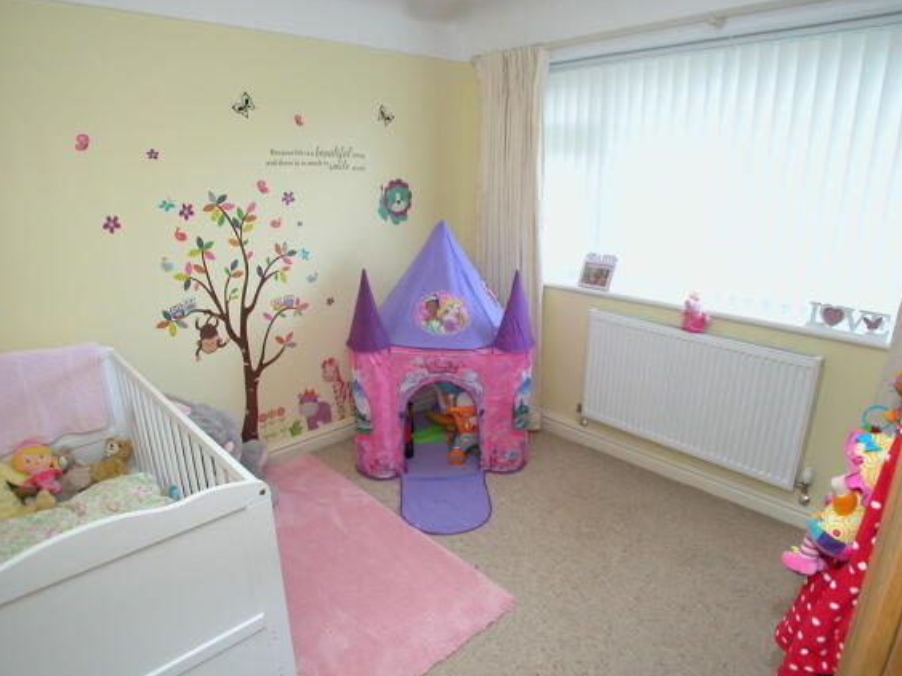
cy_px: 332
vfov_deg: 48.2
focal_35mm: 29
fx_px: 756
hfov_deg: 61.7
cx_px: 453
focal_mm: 7.1
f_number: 2.8
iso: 100
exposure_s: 1/30
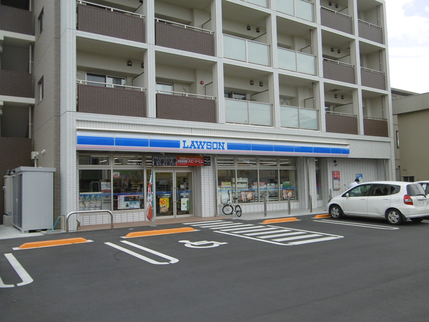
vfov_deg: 44.2
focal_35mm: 32
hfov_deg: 56.8
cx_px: 214
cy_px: 161
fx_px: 397
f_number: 3.5
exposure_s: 1/640
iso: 100
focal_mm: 5.8
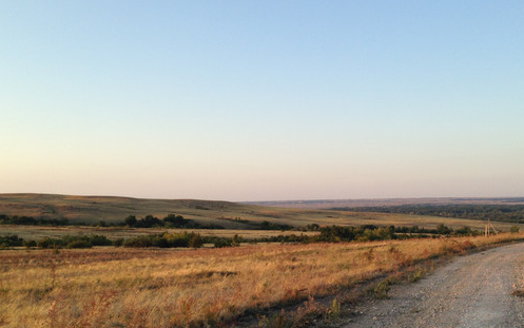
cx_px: 300
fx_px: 643
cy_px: 175
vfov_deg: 28.6
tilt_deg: +1.7
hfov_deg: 44.2
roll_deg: +1.8
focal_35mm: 45
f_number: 2.4
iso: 50
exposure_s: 1/359
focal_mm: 4.12
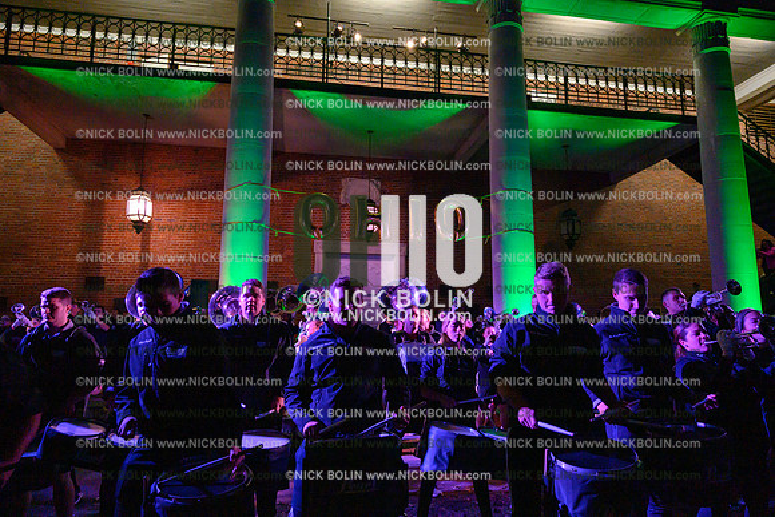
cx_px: 388
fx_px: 517
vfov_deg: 53.2
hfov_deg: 73.7
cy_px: 258
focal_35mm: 24
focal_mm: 24
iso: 12800
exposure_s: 1/500
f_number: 4
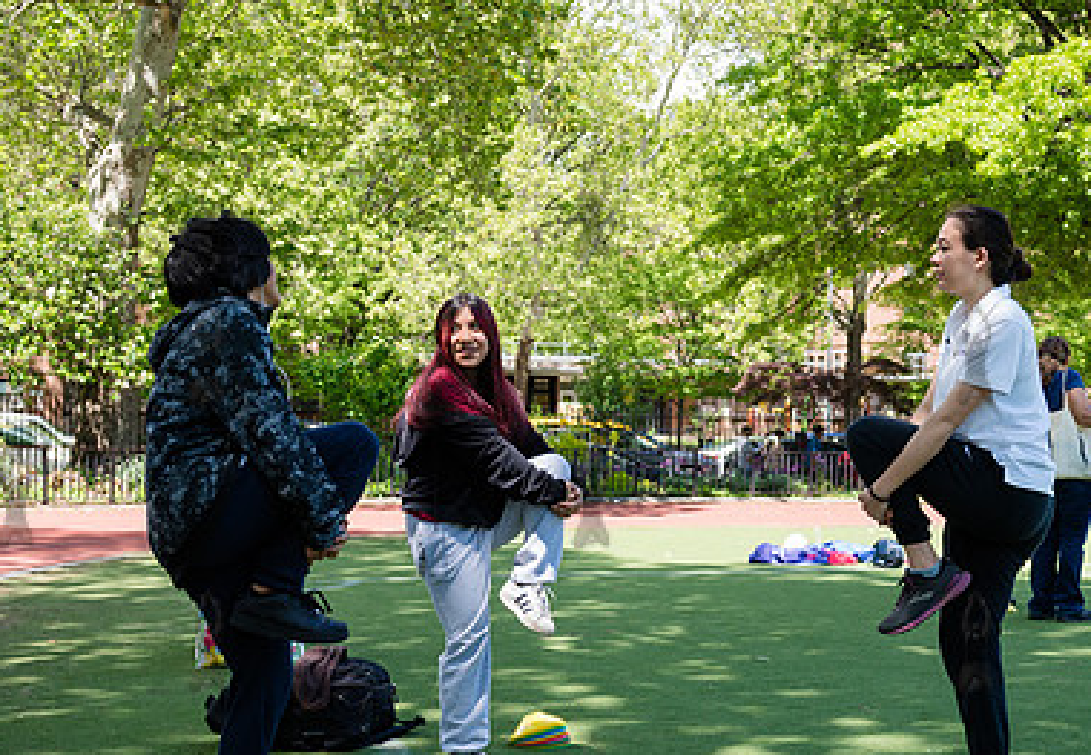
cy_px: 437
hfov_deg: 32.3
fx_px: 1870
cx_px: 707
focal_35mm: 61
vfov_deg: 22.8
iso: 200
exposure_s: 1/250
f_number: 4.5
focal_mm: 35
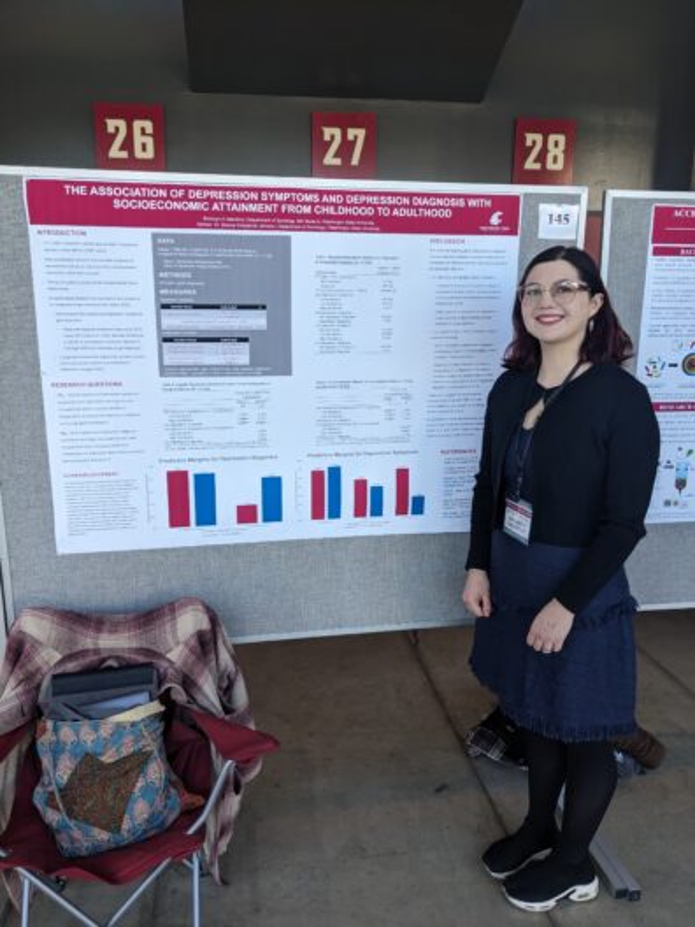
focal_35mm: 27
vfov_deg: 65.3
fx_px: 723
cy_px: 464
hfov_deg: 51.4
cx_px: 348
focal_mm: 4.38
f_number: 1.73
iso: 74
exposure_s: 1/130
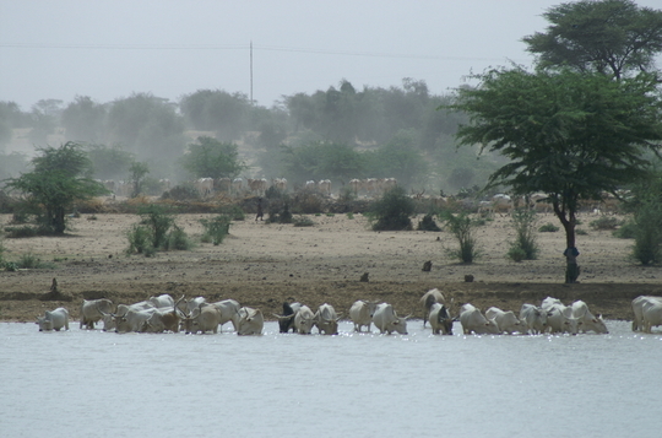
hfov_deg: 4.6
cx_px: 331
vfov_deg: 3.0
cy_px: 219
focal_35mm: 450
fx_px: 8253
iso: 100
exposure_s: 1/640
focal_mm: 300
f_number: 8
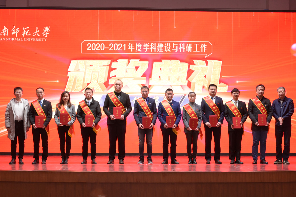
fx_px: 403
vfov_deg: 27.5
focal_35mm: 49
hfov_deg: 40.4
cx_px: 148
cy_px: 98
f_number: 5.6
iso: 1600
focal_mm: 49
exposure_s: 1/80
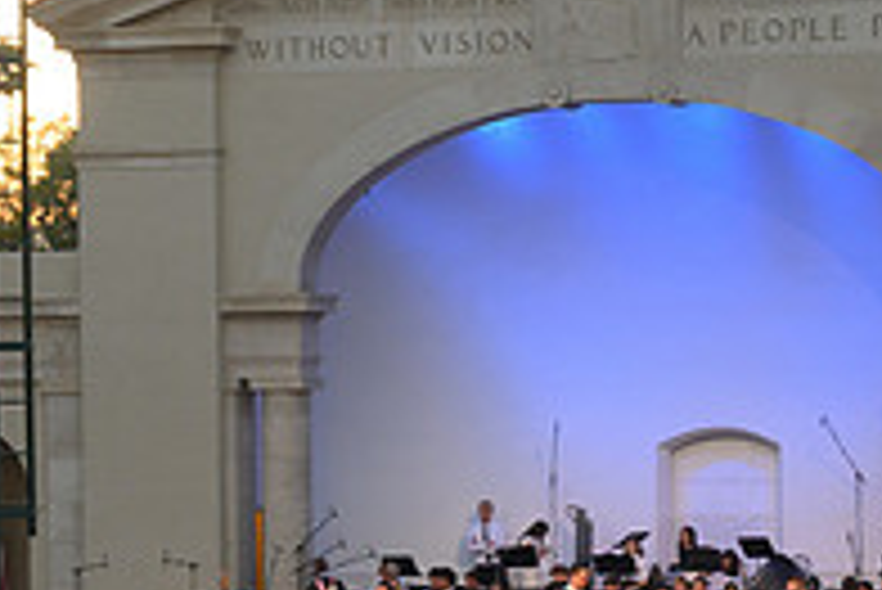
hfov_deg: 11.0
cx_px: 648
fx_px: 4560
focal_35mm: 186
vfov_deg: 7.4
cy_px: 655
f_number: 5.6
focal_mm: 42
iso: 320
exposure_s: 1/30
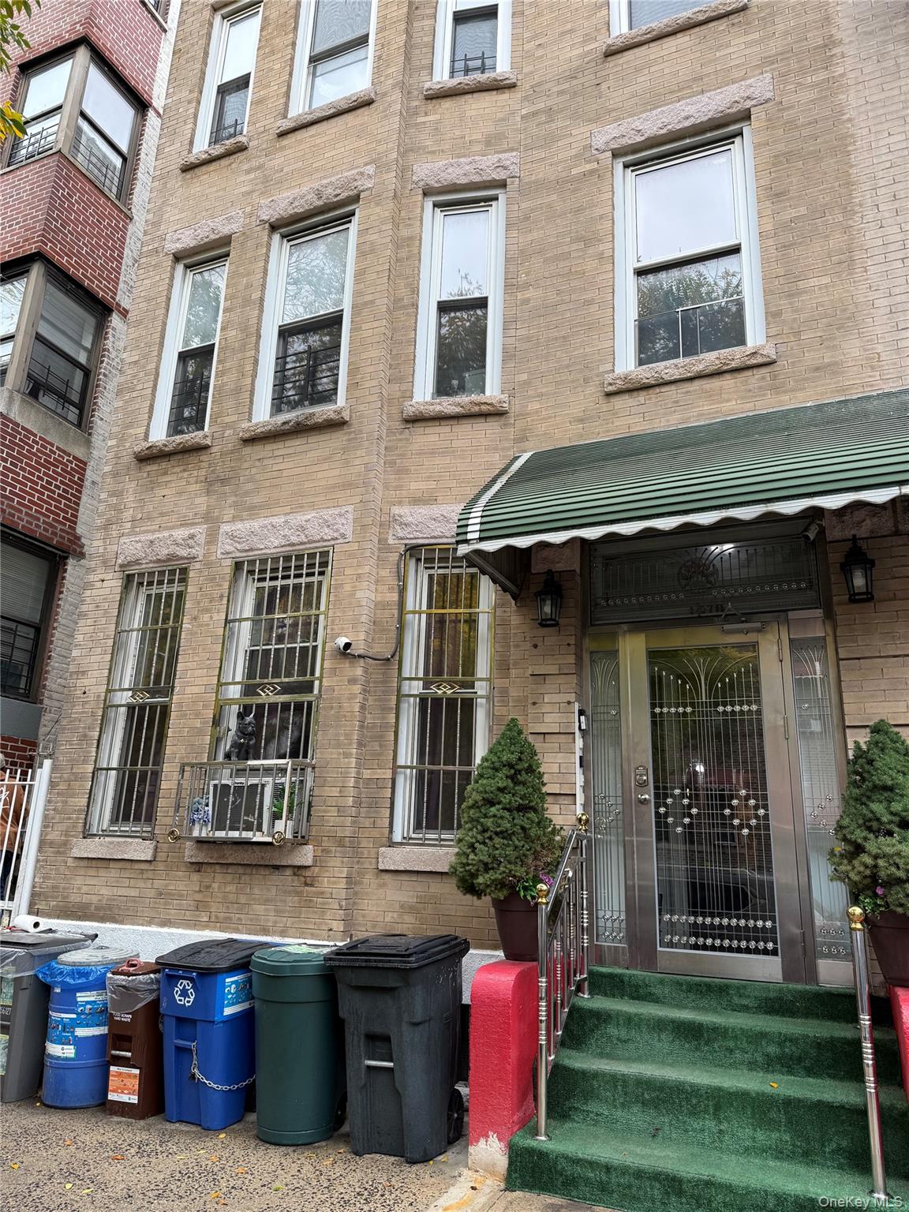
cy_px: 606
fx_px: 840
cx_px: 454
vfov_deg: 71.6
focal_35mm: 24
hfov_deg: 56.8
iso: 64
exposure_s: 1/289
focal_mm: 6.76
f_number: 1.78
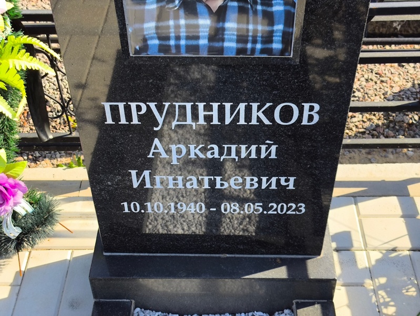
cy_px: 158
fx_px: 607
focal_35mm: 50
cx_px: 210
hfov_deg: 38.2
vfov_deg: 29.1
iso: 50
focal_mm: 4.71
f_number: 1.7
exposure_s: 1/690
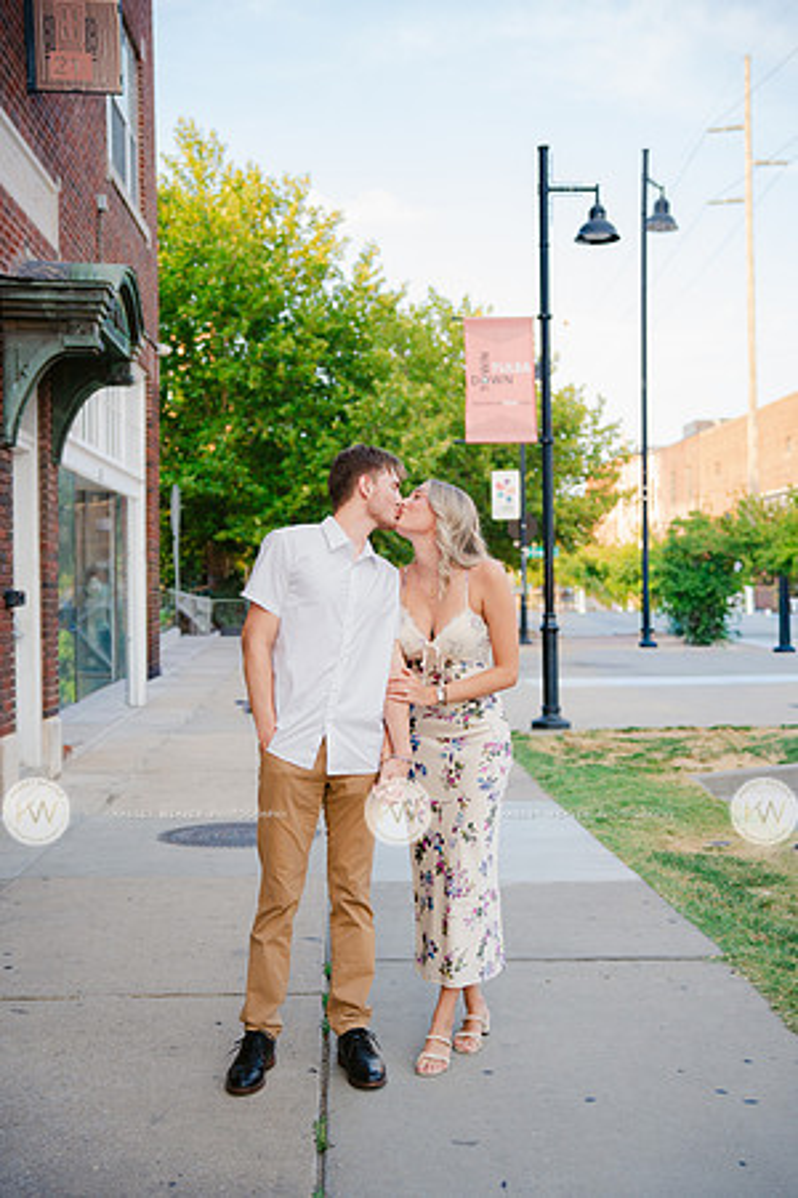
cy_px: 599
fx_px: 1493
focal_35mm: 45
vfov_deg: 43.7
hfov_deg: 29.9
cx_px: 399
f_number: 2.8
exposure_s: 1/250
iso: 250
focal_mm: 44.9
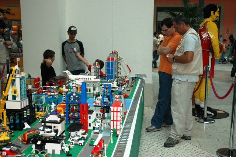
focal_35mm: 44
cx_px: 118
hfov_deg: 45.0
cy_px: 78
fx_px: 285
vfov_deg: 30.8
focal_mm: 29
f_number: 4
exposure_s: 1/200
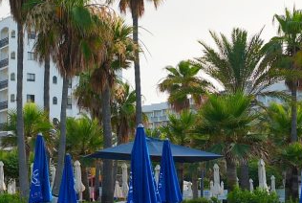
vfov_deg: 16.0
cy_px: 94
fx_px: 723
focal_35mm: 86
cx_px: 7
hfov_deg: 22.8
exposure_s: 1/125
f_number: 6.3
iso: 100
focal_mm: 34
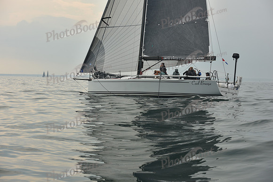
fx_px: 531
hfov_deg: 28.8
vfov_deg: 19.5
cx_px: 136
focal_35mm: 70
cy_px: 91
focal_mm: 70
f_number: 7.1
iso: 250
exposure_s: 1/640
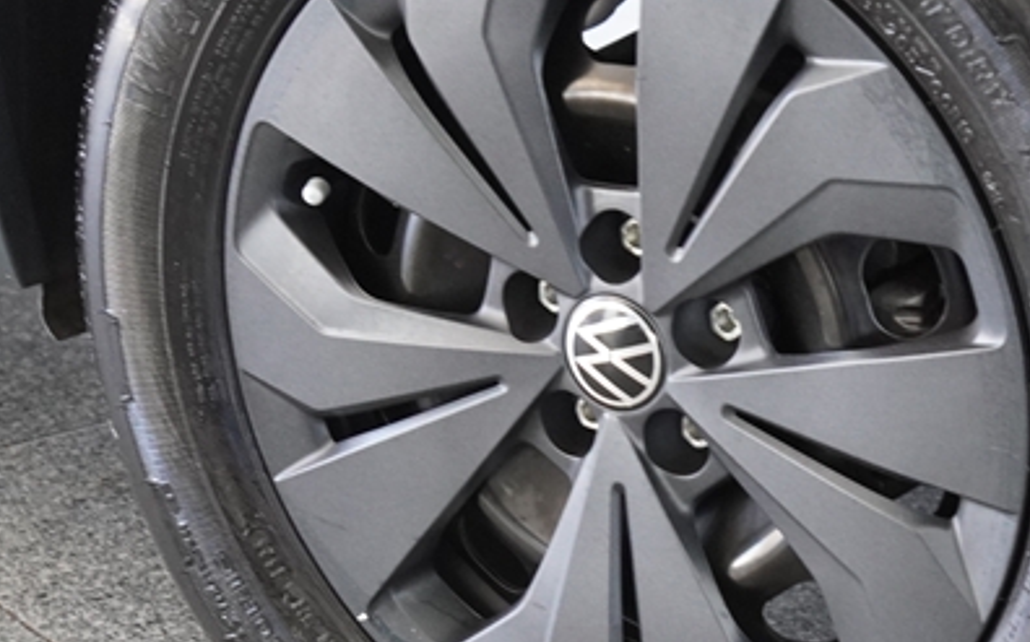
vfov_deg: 8.5
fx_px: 4329
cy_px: 381
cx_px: 707
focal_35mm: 154
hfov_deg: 13.5
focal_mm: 39
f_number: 4
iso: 1600
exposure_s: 1/160
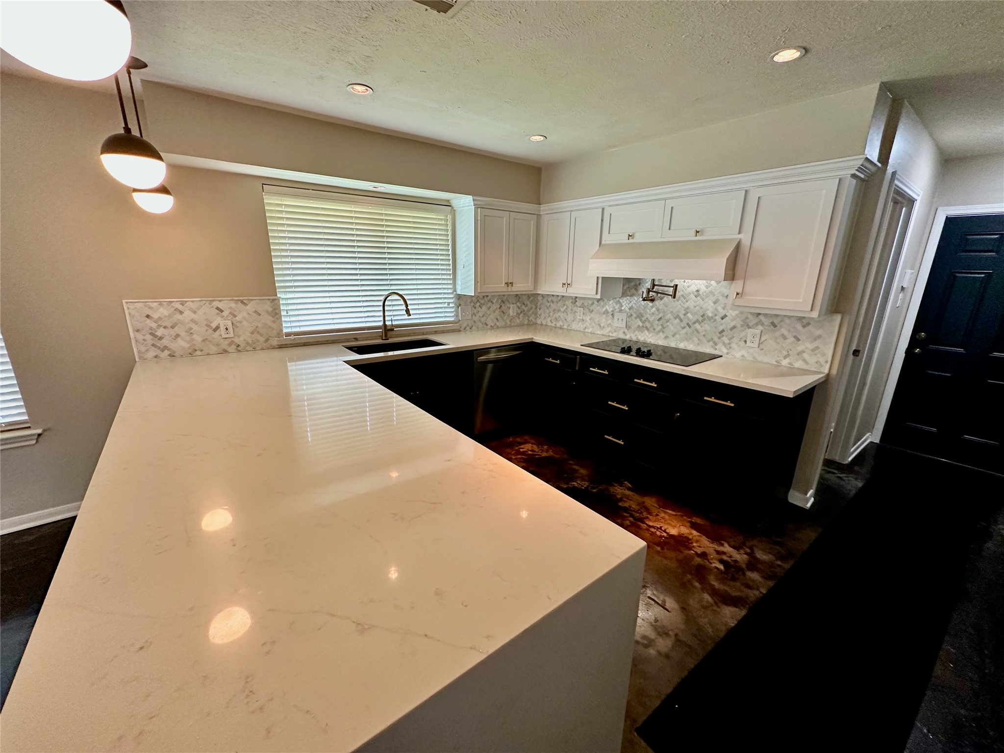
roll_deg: -2.0
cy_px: 376
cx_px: 502
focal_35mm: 14
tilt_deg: -15.4
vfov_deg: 85.7
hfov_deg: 102.1
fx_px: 406
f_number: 2.2
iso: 320
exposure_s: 1/60
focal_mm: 2.22
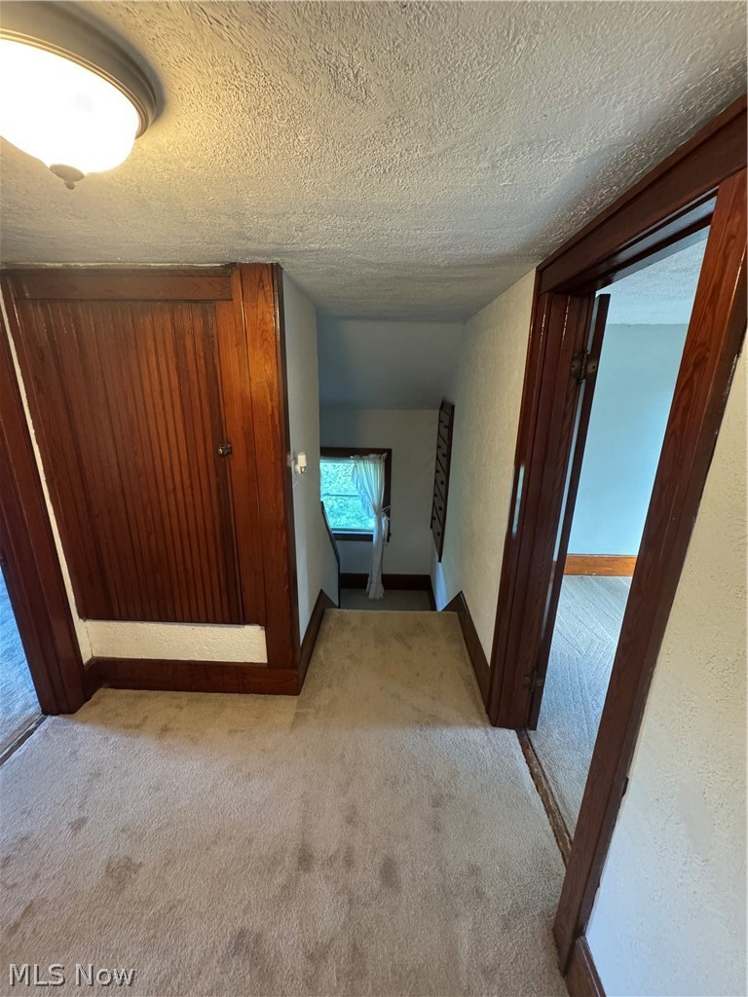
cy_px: 498
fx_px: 403
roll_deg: +0.4
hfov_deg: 85.7
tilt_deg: -15.5
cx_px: 374
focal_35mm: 14
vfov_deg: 102.1
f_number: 2.2
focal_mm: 2.22
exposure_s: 1/60
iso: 1000
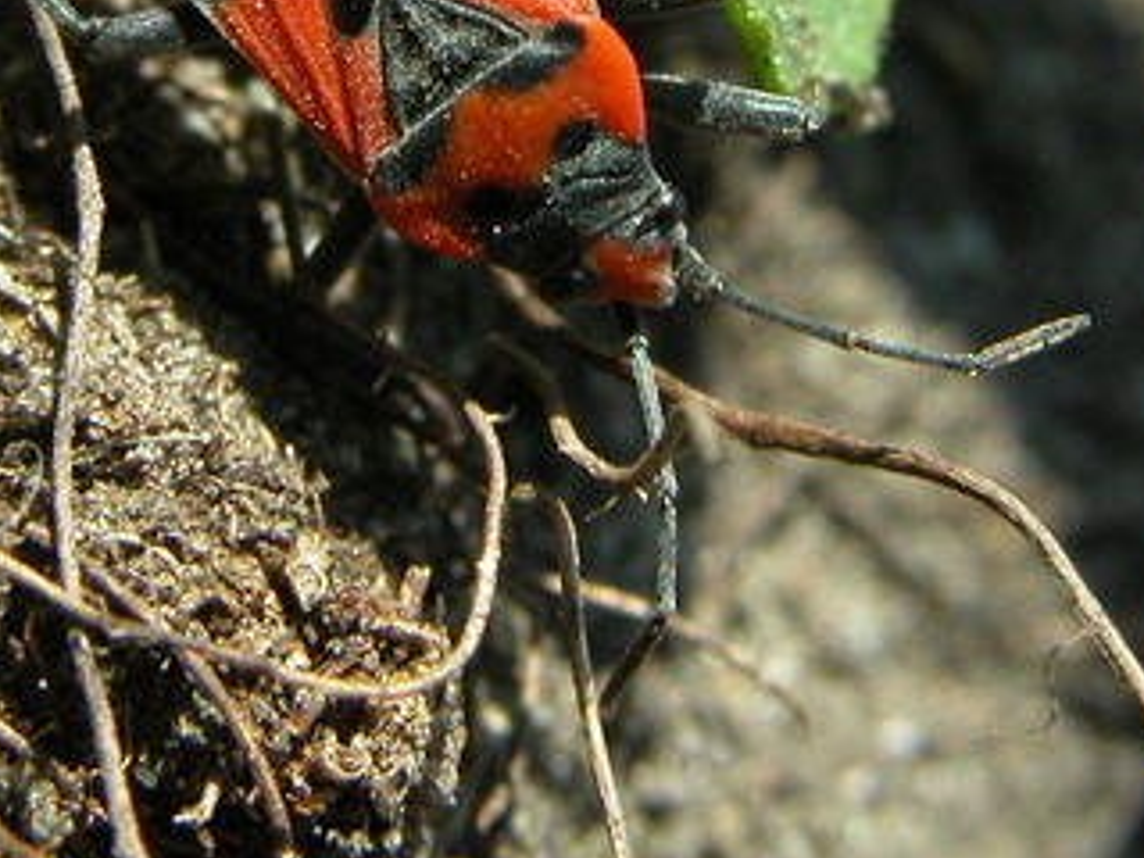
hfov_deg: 9.0
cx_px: 492
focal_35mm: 221
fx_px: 7304
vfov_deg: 6.7
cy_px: 39
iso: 200
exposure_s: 1/333
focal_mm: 21
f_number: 6.9
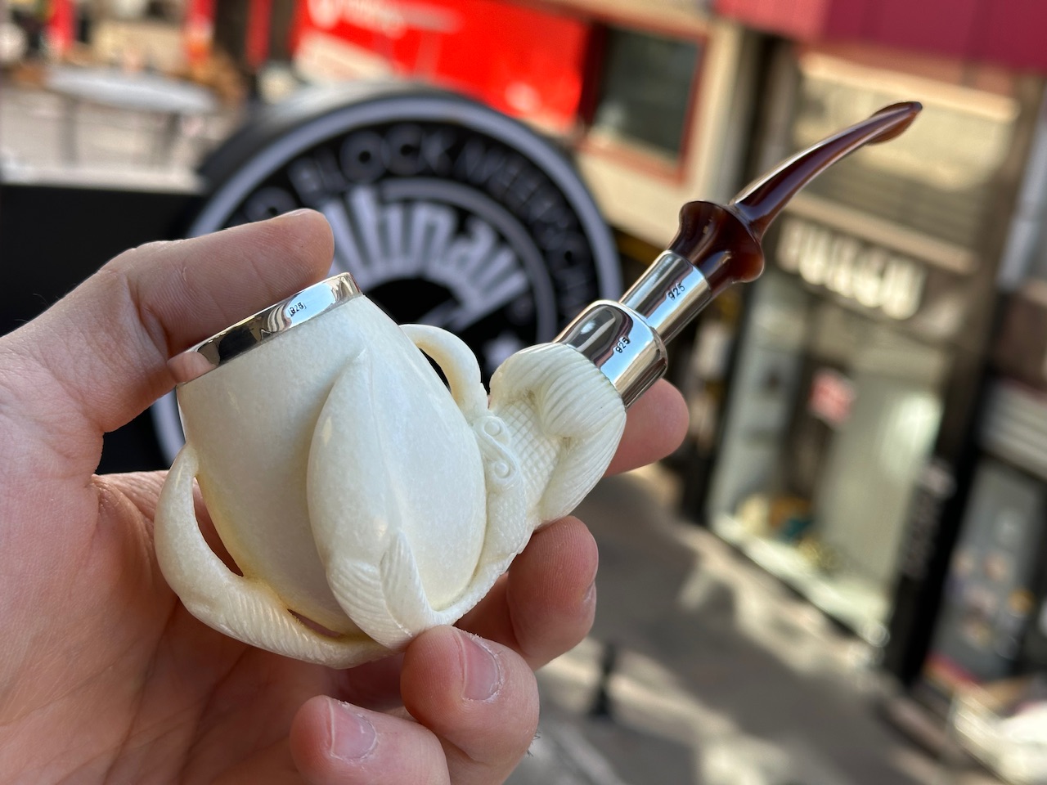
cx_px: 524
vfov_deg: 30.3
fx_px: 1452
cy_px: 392
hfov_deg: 39.7
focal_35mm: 48
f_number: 1.78
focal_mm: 6.86
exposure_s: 1/538
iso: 64
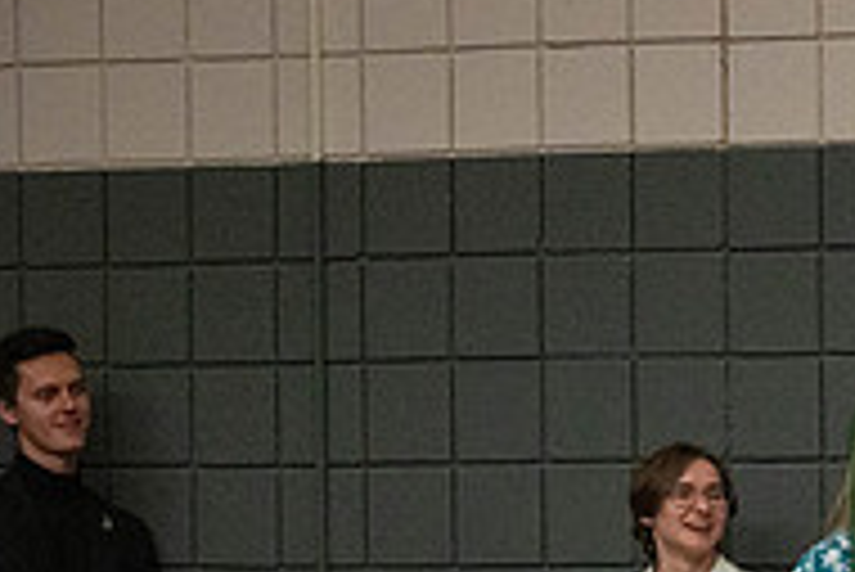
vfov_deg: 6.4
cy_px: 583
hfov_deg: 9.4
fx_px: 5086
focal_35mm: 214
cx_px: 1188
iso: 10000
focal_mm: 70
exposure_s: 1/500
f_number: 4
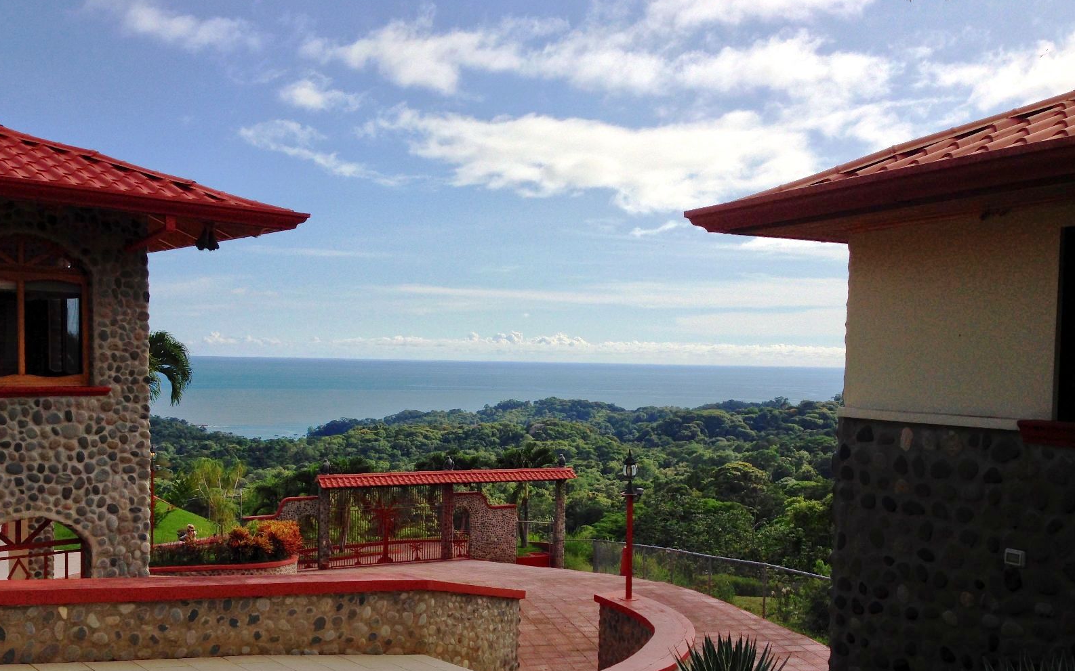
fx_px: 1055
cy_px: 410
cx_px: 535
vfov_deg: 35.2
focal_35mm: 36
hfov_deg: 54.0
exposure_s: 1/2358
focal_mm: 4.13
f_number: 2.4
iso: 50
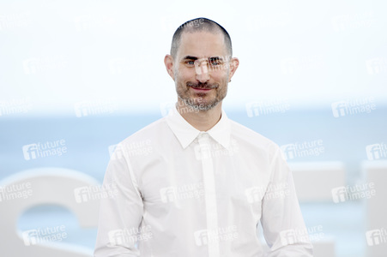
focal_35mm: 200
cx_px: 194
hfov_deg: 10.3
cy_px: 128
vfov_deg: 6.9
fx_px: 2148
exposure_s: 1/800
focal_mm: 200
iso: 320
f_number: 4
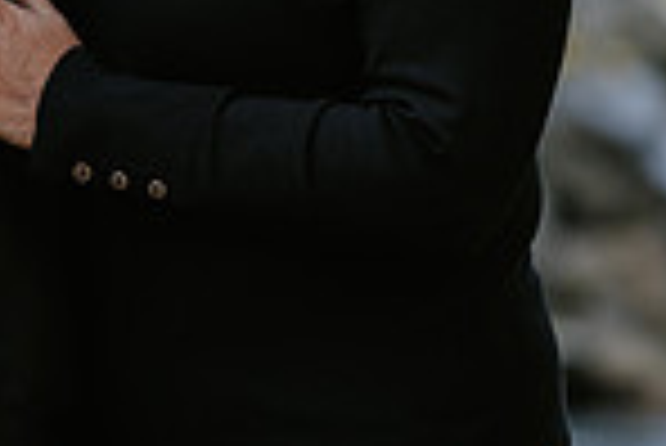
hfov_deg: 5.4
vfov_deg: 3.6
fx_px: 7055
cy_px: -315
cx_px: -148
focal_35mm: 381
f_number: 1.8
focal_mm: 85
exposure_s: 1/800
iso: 500
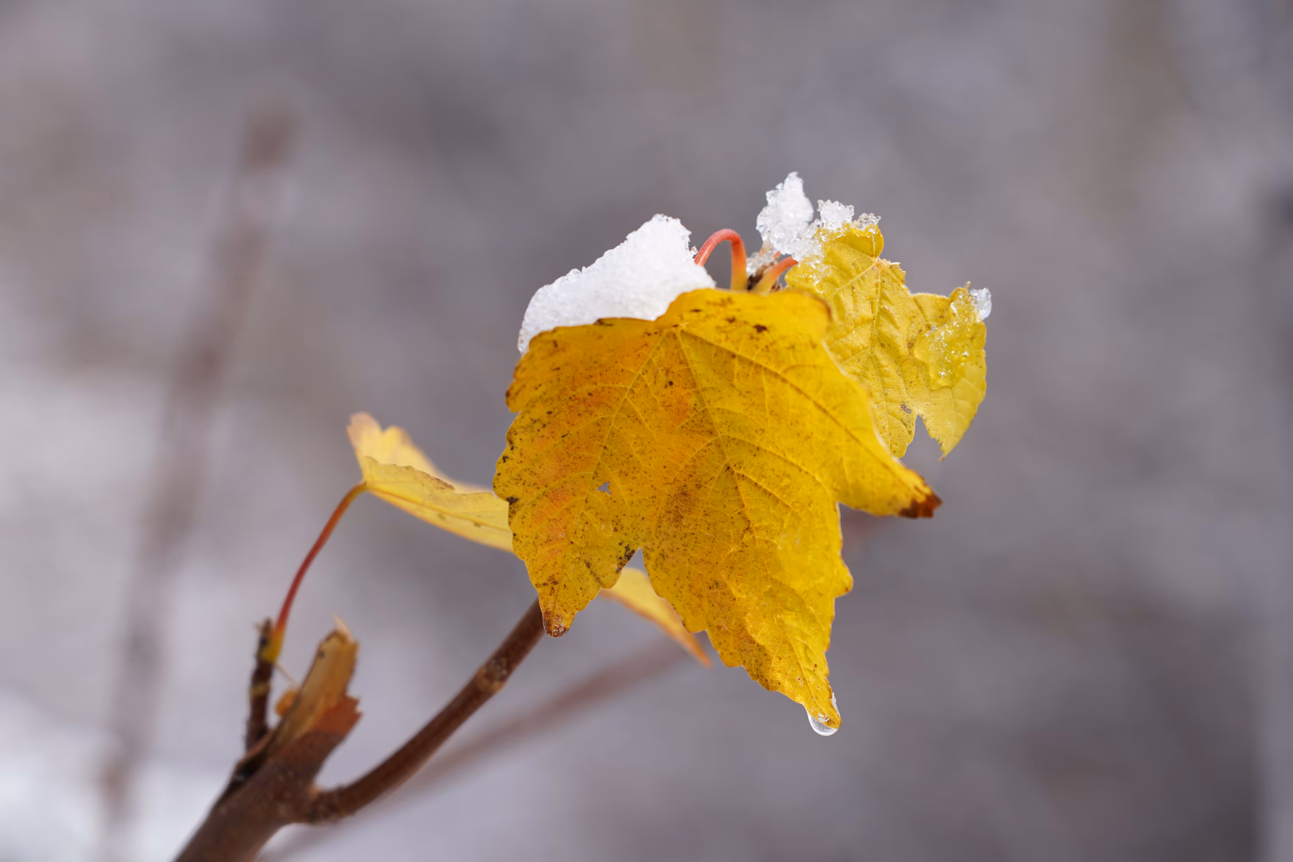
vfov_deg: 13.0
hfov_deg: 19.5
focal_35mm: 105
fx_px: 3771
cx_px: 646
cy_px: 431
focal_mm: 105
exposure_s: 1/200
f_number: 5
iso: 100
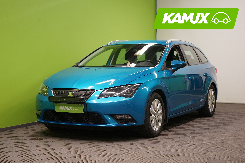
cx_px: 122
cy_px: 82
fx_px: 470
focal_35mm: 69
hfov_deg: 29.2
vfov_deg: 19.7
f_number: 5.6
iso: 800
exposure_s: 1/50
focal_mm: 69
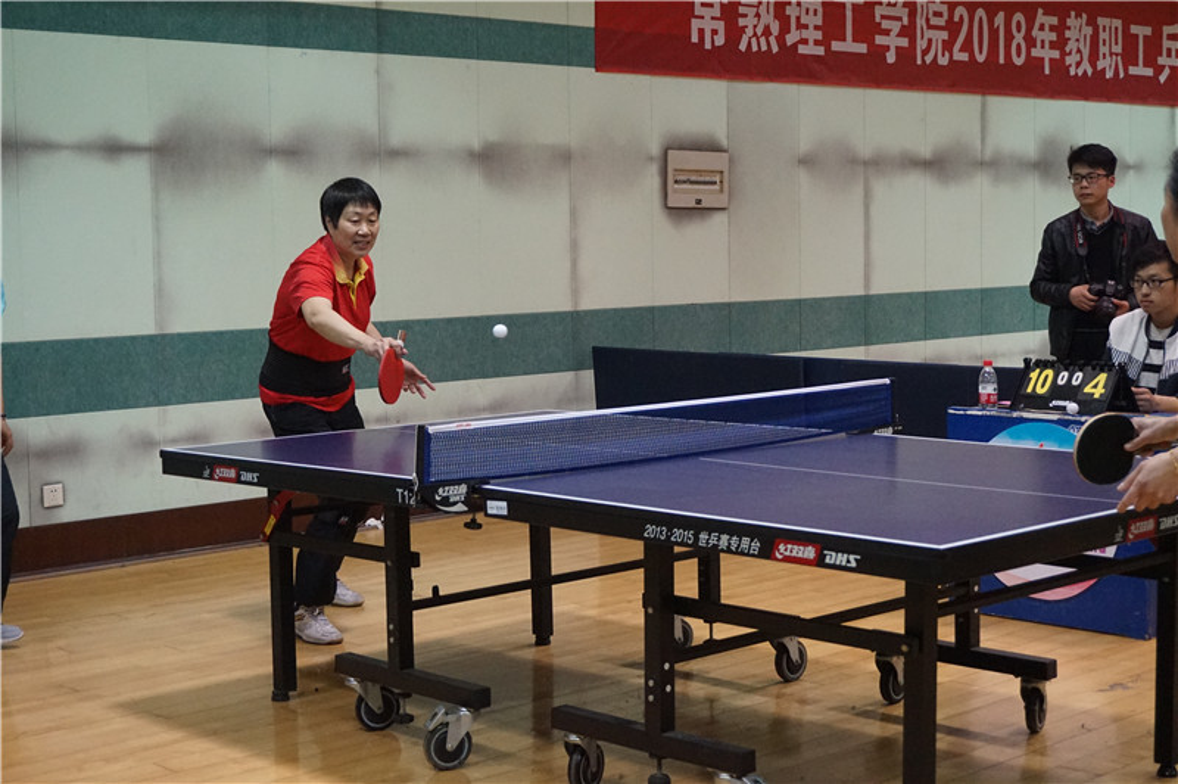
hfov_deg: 35.1
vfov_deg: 23.7
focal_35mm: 57
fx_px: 1864
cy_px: 392
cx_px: 589
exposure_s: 1/500
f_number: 5.6
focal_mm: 38
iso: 3200
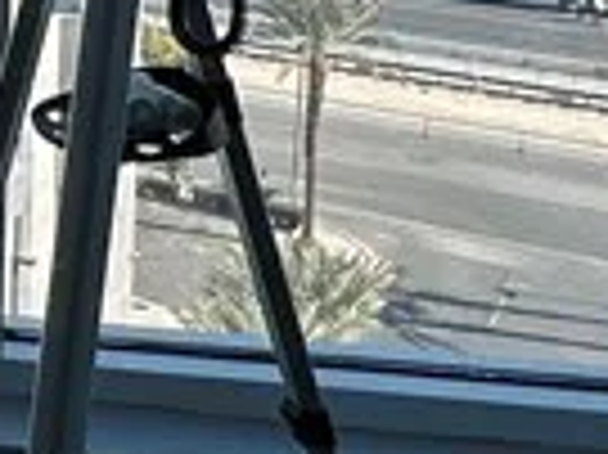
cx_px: -631
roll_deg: +0.8
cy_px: -252
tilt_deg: -7.3
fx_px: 1860
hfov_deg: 14.9
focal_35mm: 106
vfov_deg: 13.1
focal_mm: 2.22
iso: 40
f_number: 2.2
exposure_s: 1/425
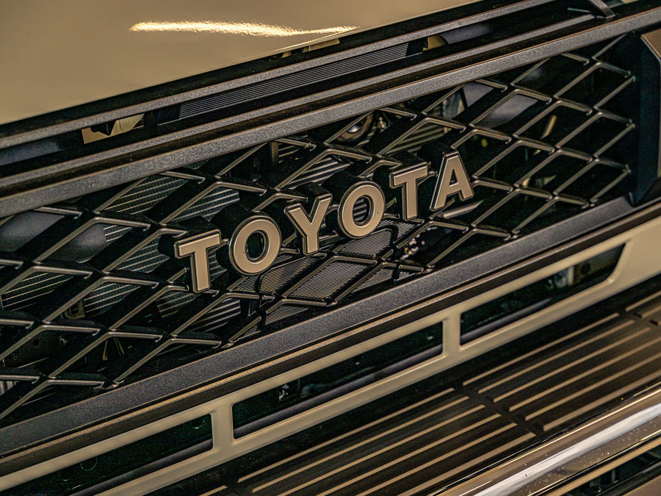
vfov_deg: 18.0
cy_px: 248
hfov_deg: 23.8
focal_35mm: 82
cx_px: 330
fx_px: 1566
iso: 400
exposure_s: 1/125
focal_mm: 75
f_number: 4.5
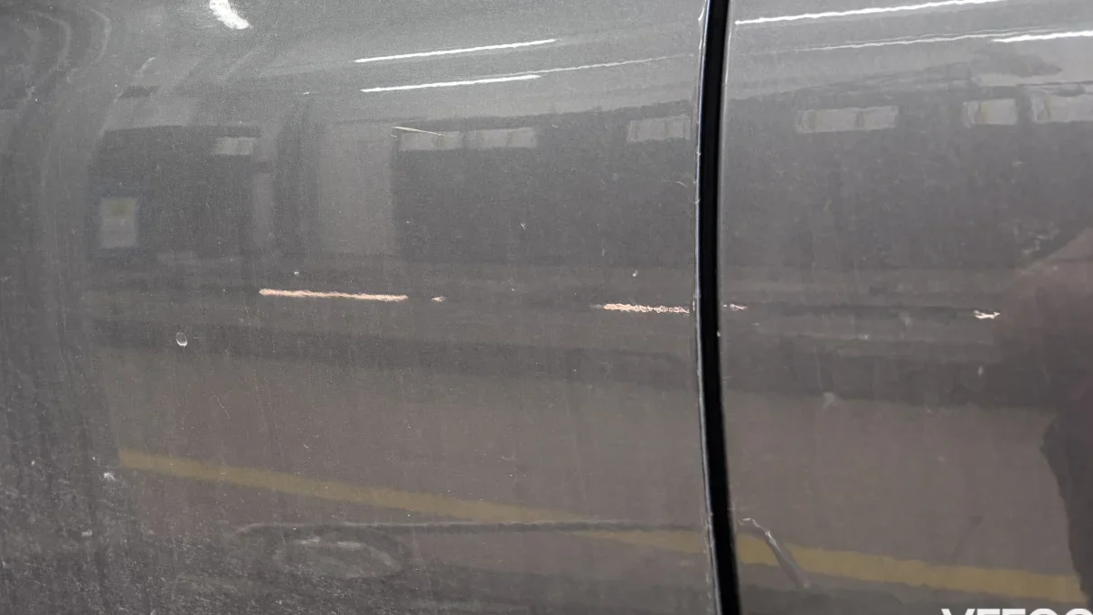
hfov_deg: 43.6
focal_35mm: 45
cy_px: 0
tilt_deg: +2.7
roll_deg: +5.5
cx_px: 239
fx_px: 1304
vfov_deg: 25.2
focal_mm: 5.96
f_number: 1.6
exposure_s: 1/50
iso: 80
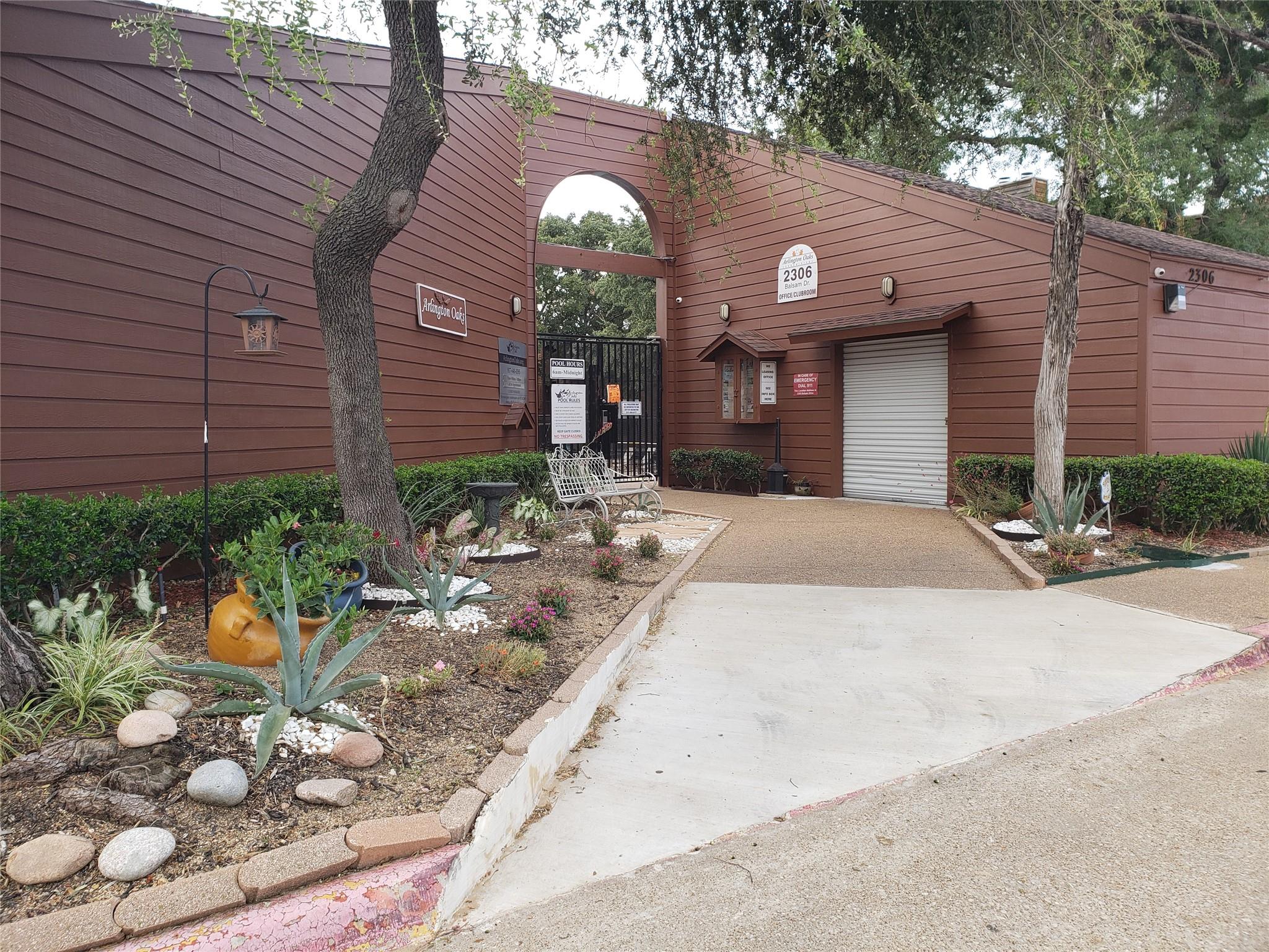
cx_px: 634
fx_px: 953
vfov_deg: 53.1
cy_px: 476
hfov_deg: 67.3
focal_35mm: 26
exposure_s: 1/267
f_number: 2.4
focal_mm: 4.3
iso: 50
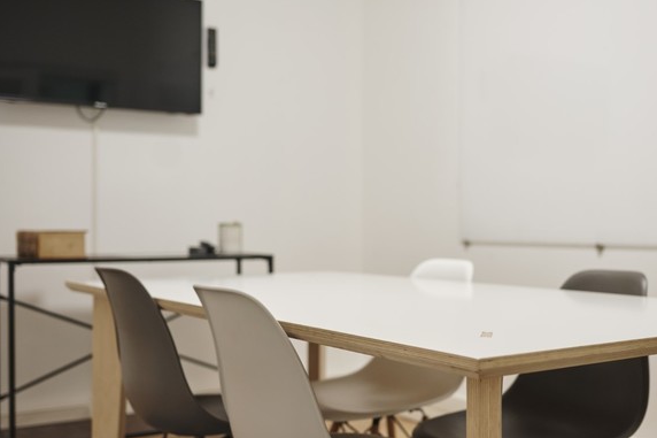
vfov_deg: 28.6
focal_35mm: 47
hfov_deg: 41.7
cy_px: 237
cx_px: 401
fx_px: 857
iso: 640
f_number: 2.2
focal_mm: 35
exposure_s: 1/160
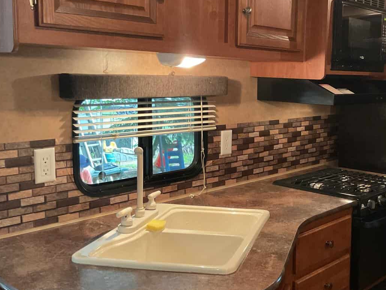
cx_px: 282
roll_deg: -1.2
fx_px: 502
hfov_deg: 41.1
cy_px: 141
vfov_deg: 32.2
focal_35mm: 45
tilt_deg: -7.4
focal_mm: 3
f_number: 1.8
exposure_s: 1/30
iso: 500
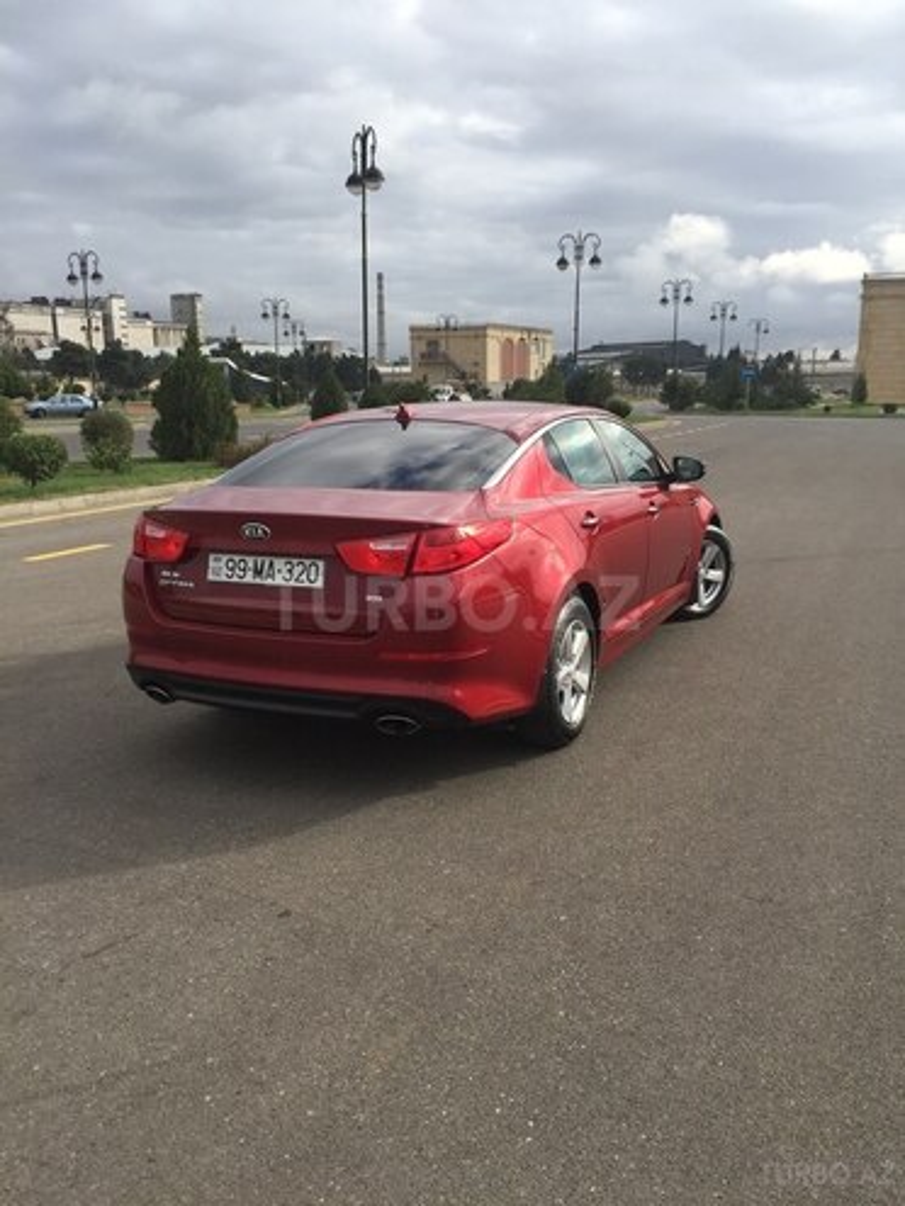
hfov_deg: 48.2
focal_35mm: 29
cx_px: 452
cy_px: 603
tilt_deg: -10.8
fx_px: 1011
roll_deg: +1.2
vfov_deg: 61.7
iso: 32
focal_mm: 4.15
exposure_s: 1/1130
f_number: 2.2
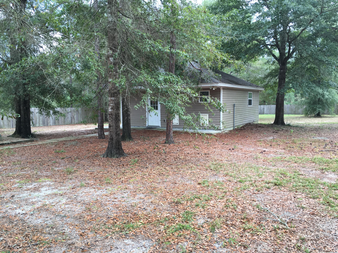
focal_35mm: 29
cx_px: 169
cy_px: 126
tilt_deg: -3.4
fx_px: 283
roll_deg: +0.9
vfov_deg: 48.2
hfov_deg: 61.7
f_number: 2.2
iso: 32
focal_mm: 4.15
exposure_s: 1/120
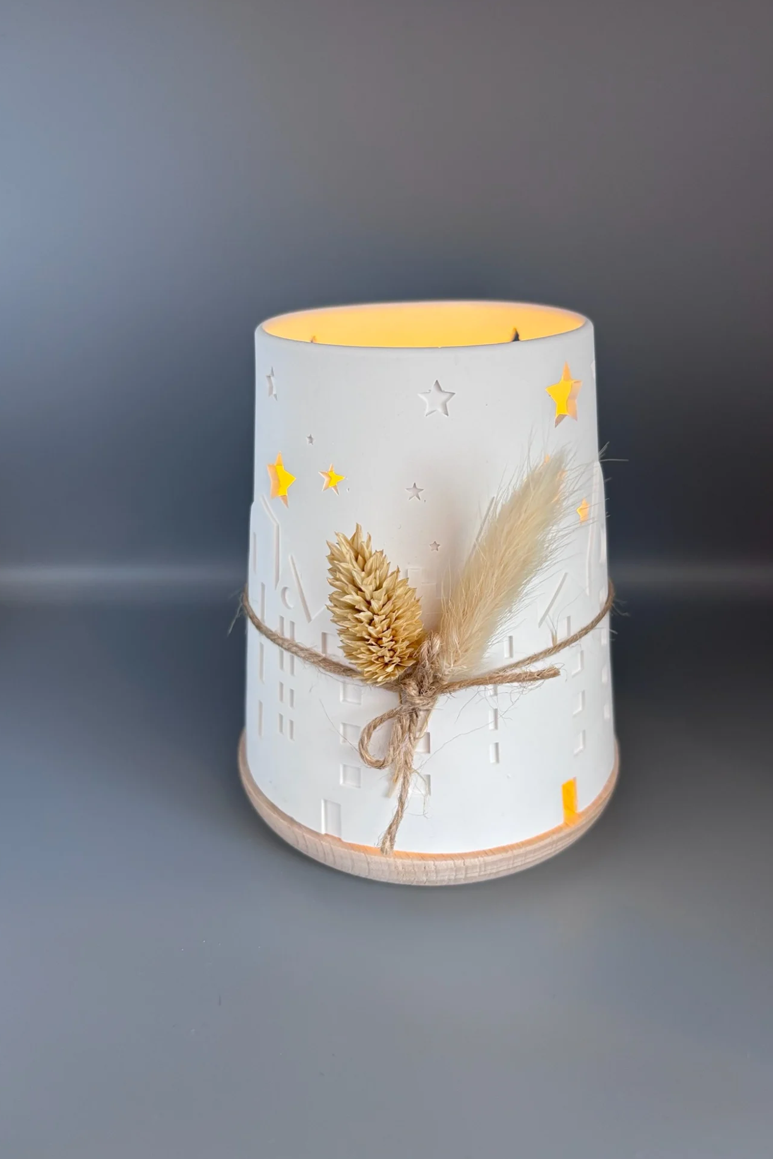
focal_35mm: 28
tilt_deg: -24.3
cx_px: 403
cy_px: 568
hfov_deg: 46.4
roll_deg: +0.2
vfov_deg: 65.5
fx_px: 902
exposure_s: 1/100
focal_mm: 5.96
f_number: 1.6
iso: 100
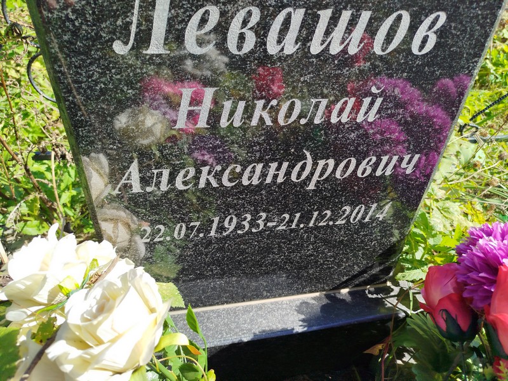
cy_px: 190
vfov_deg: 56.8
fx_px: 352
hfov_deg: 71.6
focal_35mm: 24
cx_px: 254
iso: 50
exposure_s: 1/486
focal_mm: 5.31
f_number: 1.7
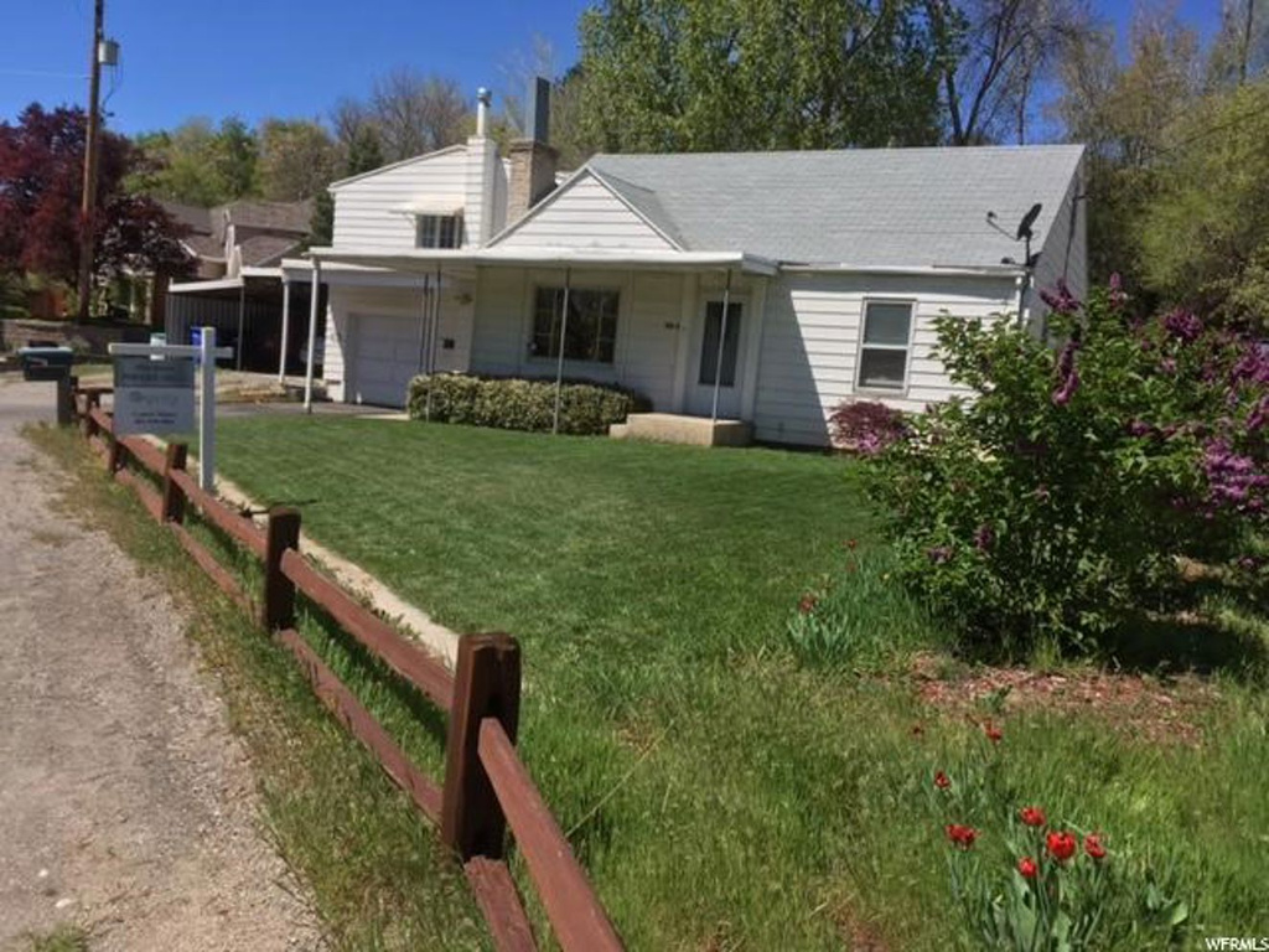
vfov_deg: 48.2
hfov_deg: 61.7
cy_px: 476
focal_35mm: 29
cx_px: 634
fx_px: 1063
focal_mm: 4.15
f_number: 2.2
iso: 25
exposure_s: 1/1538
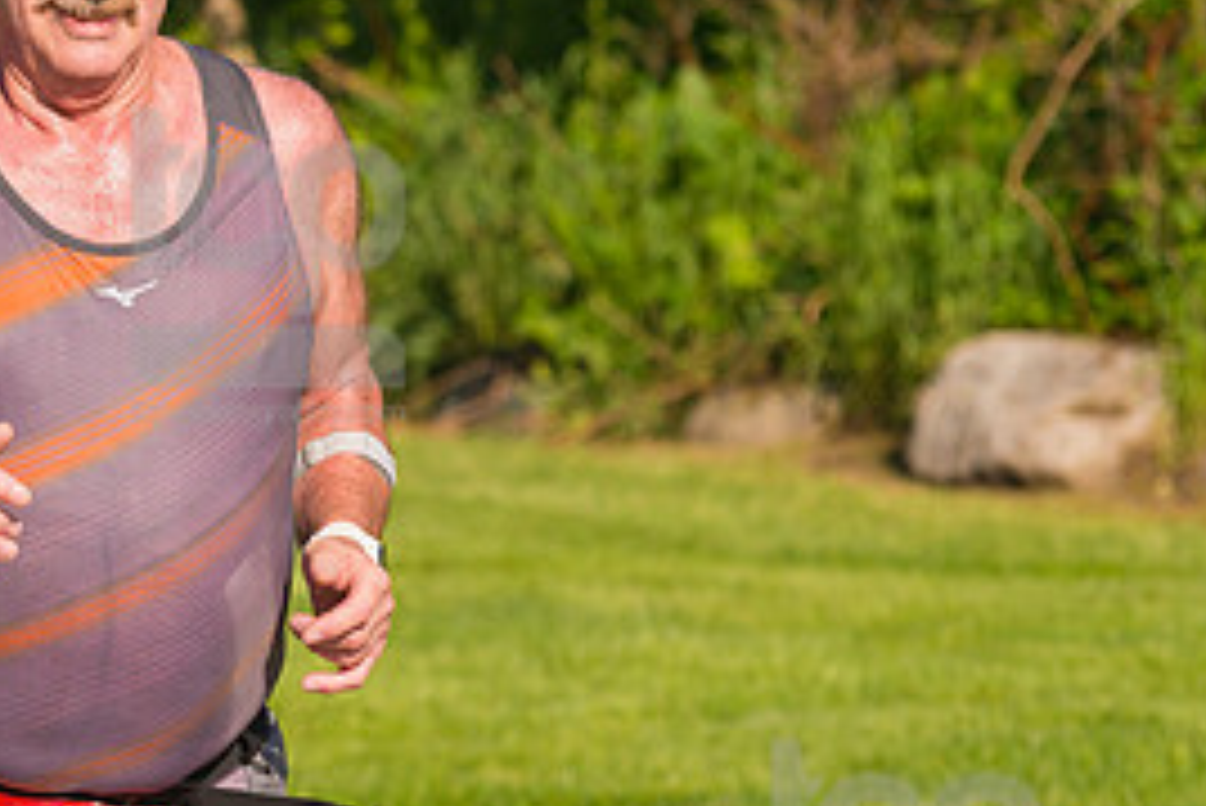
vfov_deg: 4.9
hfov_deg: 7.3
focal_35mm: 281
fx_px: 9418
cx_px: 270
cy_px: 268
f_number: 5.6
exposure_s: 1/2000
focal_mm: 130
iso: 400
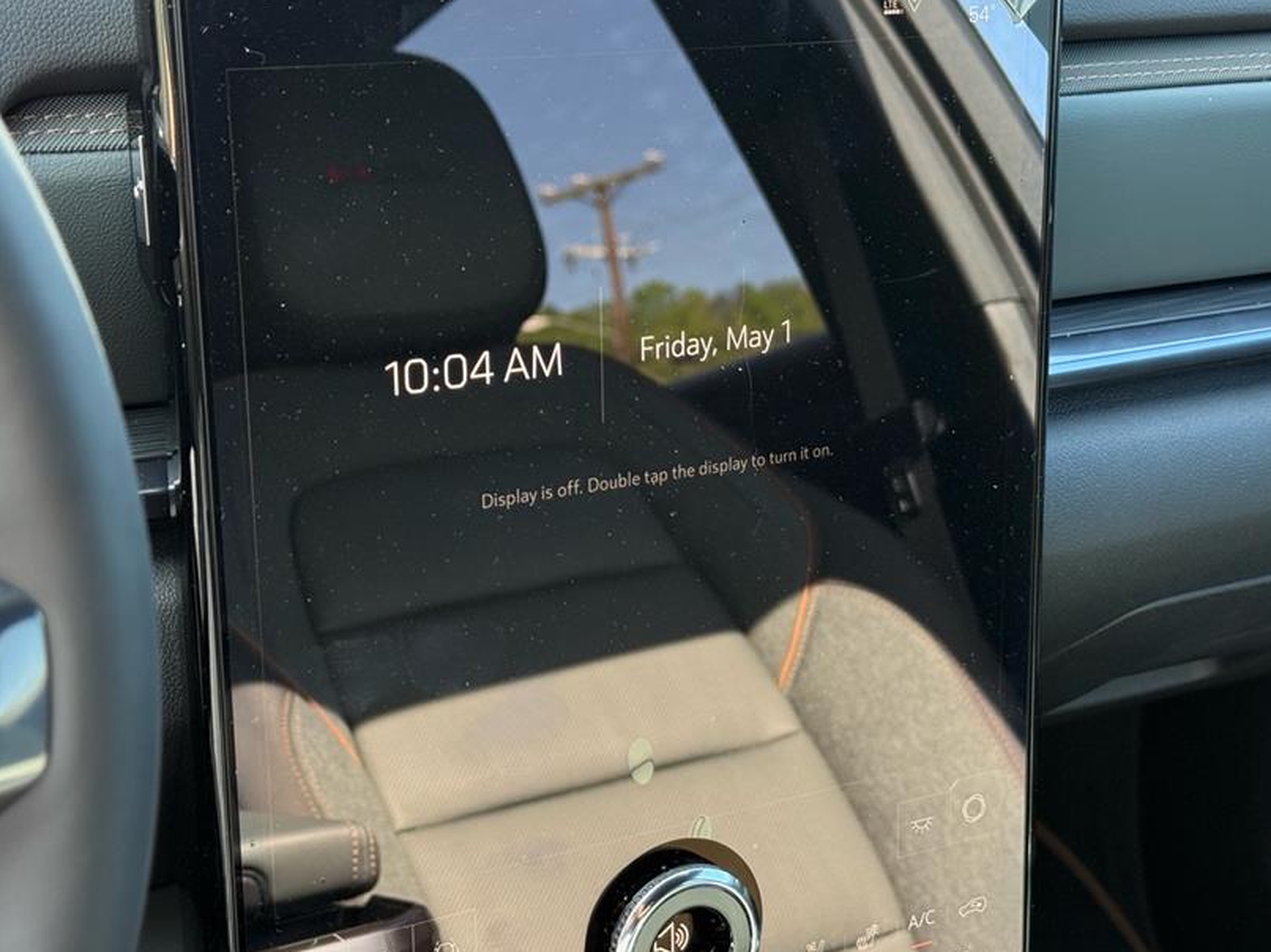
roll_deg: -10.1
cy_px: 501
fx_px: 2239
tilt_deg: -30.7
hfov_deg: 31.7
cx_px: 604
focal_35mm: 61
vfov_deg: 24.0
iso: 160
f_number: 1.78
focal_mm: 6.76
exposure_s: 1/115
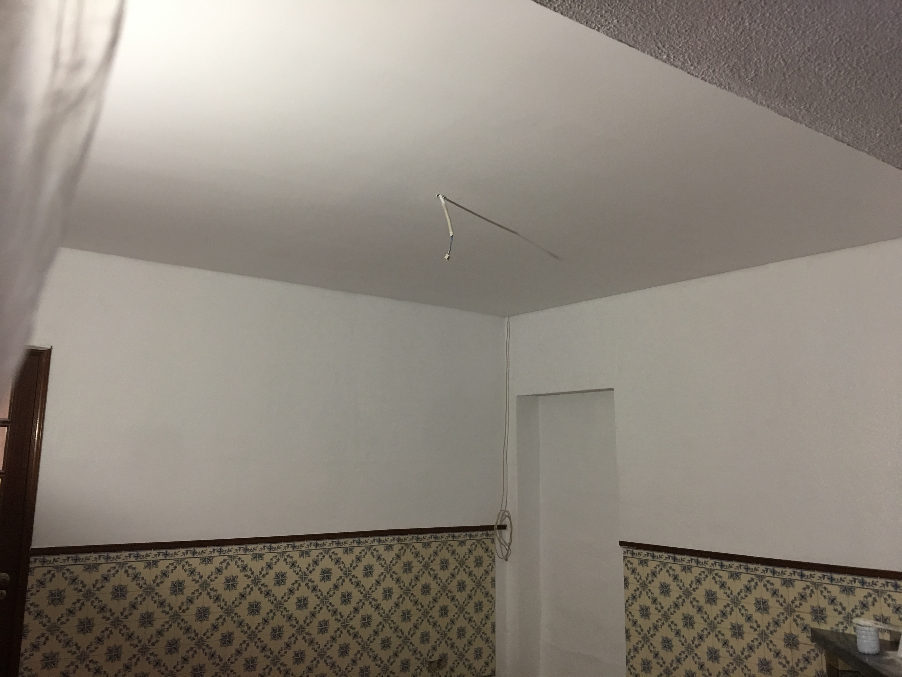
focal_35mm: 29
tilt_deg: +10.6
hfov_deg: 61.7
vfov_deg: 48.2
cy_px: 338
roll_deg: -1.2
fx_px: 756
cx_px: 451
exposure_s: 1/17
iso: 64
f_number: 2.2
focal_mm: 4.15
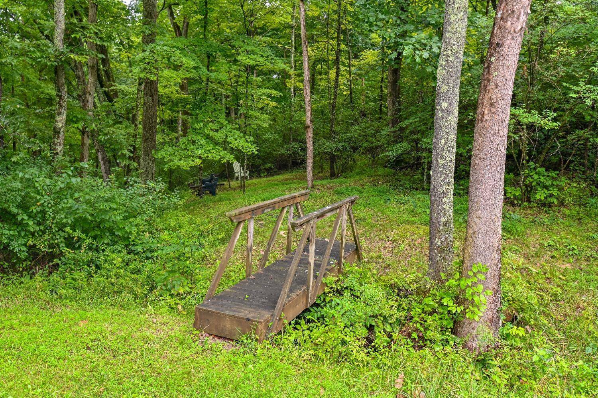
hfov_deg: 62.0
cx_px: 299
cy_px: 199
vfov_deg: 43.6
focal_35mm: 30
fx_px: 498
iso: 250
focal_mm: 30
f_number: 8
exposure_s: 1/30
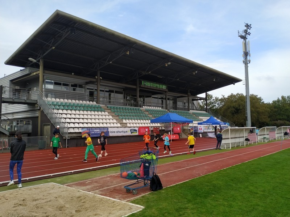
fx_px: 201
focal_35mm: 24
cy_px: 108
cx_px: 145
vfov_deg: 56.8
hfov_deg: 71.6
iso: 200
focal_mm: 3.94
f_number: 1.9
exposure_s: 1/1495
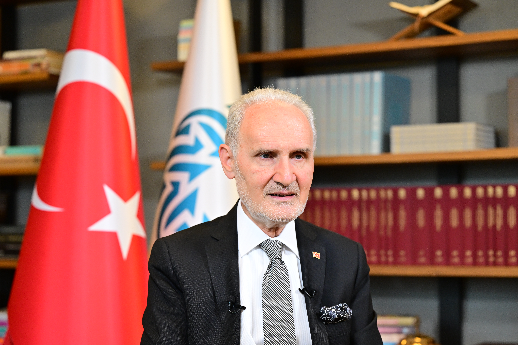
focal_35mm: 85
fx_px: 1223
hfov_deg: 23.9
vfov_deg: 16.1
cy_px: 172
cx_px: 259
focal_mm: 85
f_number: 3.5
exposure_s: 1/320
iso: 2000
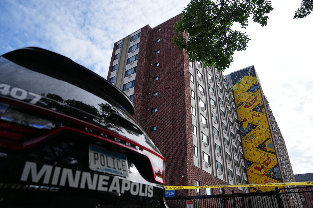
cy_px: 104
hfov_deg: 73.8
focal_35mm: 24
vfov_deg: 53.1
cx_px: 156
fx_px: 209
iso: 125
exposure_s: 1/2000
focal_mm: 24
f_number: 2.8
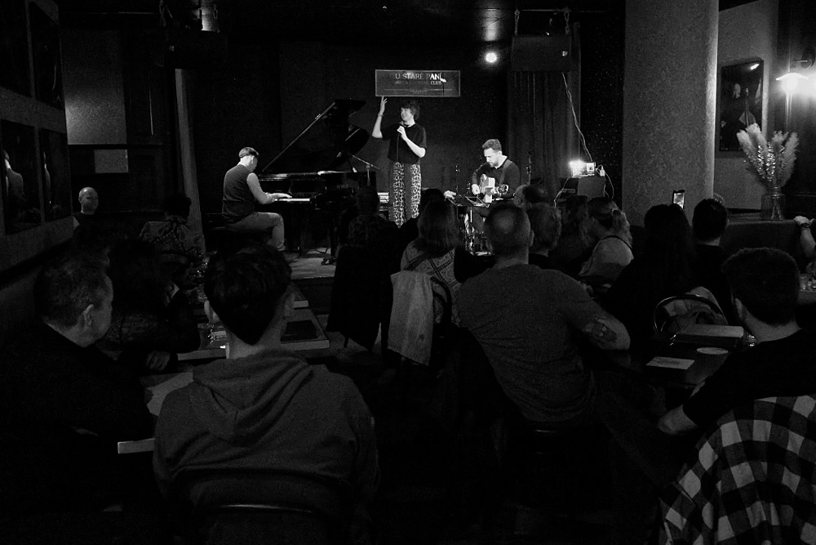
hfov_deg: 56.1
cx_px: 408
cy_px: 272
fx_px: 765
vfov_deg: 39.2
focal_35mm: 34
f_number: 5.6
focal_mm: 22.5
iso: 51200
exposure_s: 1/125
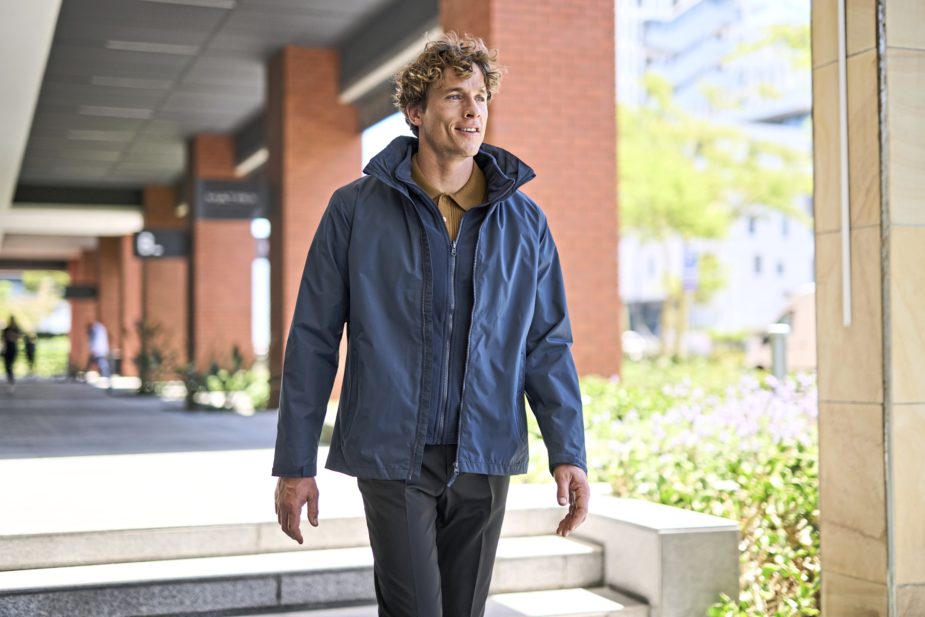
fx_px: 1285
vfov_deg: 27.0
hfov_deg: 39.6
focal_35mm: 50
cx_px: 462
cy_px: 308
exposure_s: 1/1600
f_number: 1.4
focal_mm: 50
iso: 200
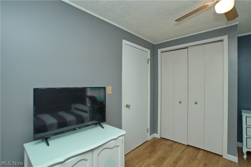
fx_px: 115
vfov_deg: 72.0
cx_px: 126
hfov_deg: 95.0
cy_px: 84
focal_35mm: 16
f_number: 4.5
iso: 800
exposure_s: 1/160
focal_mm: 11
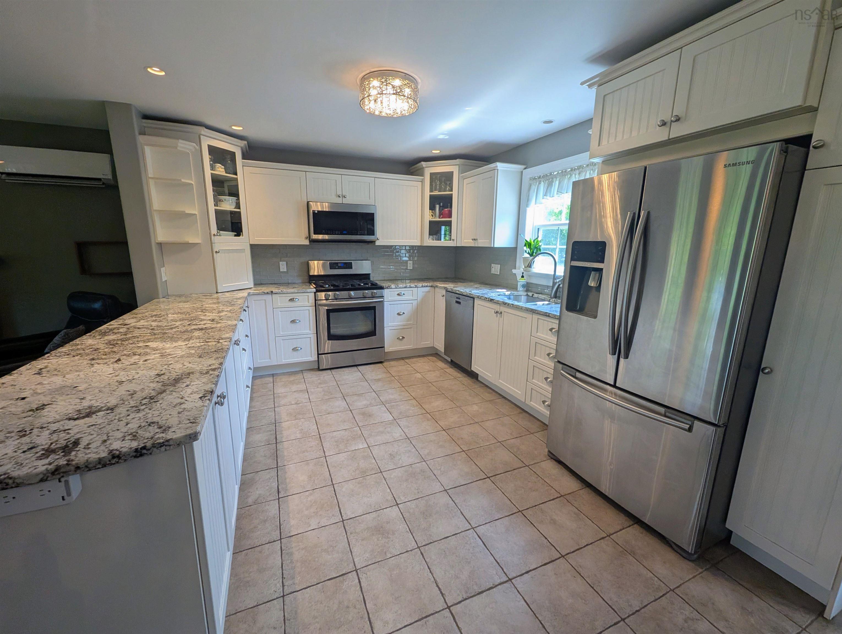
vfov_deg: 90.1
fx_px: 317
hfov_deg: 106.1
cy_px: 317
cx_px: 421
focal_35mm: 13
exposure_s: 1/120
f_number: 2.2
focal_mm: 1.95
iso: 141
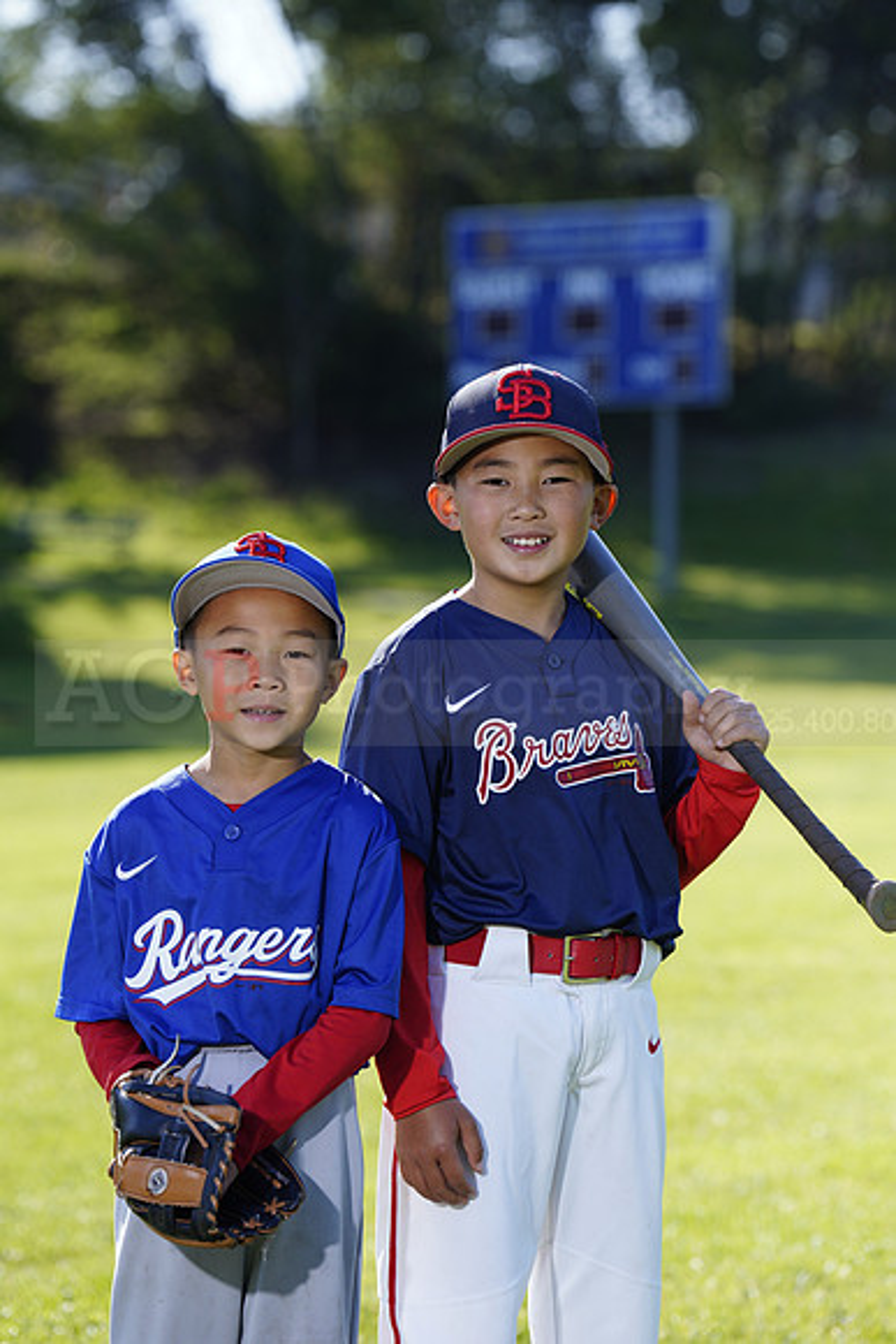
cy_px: 672
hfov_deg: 9.0
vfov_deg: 13.5
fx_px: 5671
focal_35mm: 152
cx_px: 448
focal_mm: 152
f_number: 5
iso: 100
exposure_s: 1/250
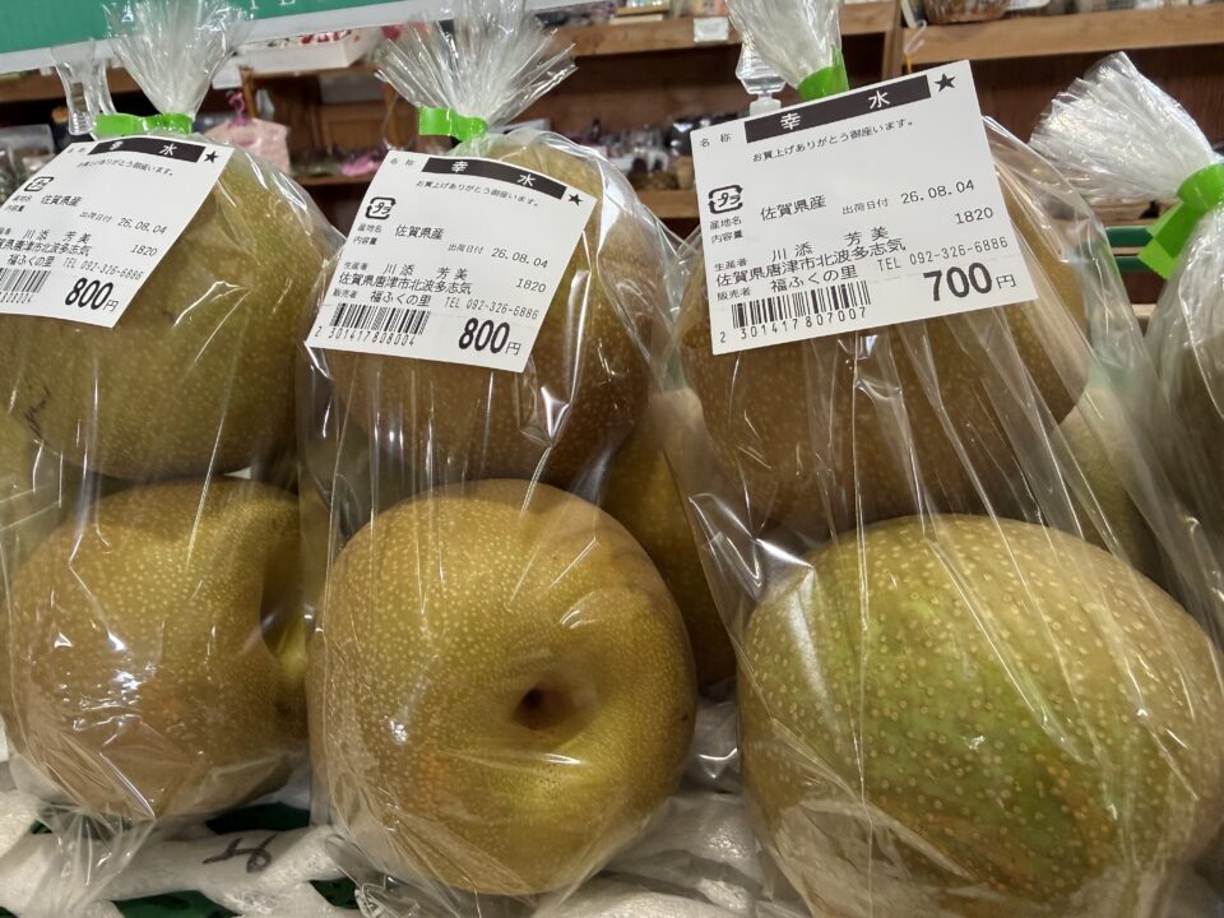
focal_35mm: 24
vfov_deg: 56.8
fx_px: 849
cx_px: 612
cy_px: 459
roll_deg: +4.7
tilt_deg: -23.8
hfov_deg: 71.6
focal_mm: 2.22
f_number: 2.2
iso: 200
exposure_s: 1/120
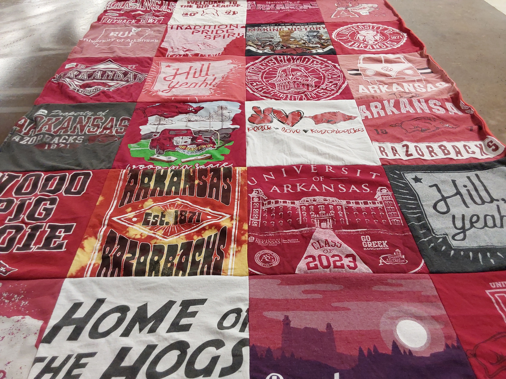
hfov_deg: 63.4
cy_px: 190
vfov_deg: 49.7
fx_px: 409
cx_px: 253
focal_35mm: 28
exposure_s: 1/60
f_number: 1.9
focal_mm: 2.91
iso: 125
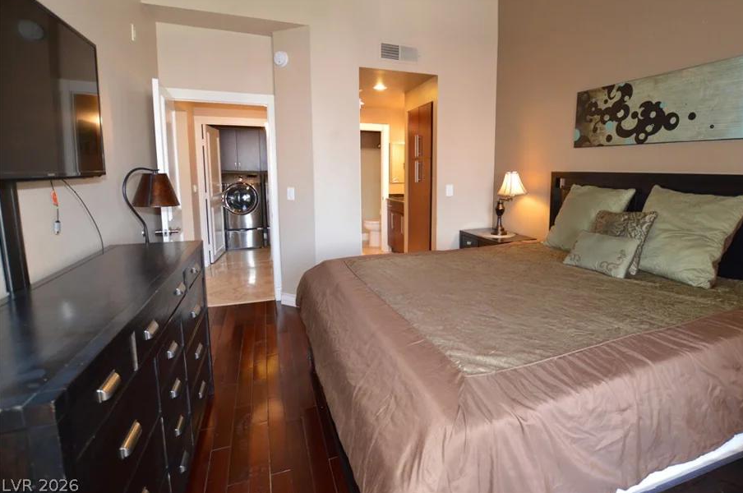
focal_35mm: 17
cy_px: 219
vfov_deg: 70.0
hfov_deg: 92.9
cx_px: 418
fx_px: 350
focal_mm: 10
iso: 800
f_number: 3.5
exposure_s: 1/60
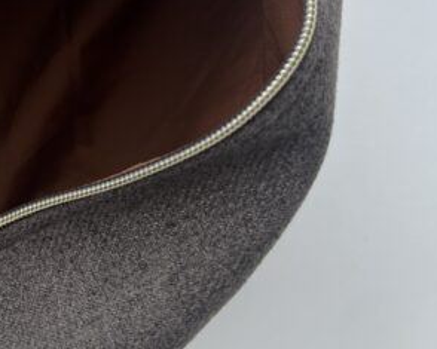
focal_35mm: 69
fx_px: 892
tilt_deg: -77.9
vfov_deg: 21.1
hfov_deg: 26.2
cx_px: 12
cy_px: -28
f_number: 1.5
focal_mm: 5.7
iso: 50
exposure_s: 1/547
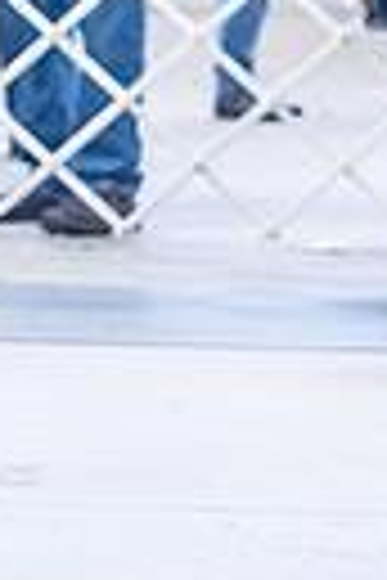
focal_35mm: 374
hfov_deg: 3.6
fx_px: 6030
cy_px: -11
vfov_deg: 5.5
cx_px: -842
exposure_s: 1/320
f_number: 3.5
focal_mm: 83
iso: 6400
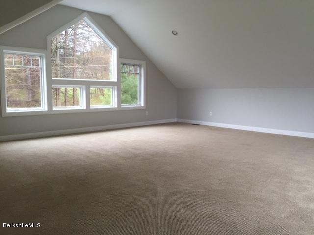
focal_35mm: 29
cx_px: 157
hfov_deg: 61.7
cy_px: 118
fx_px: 263
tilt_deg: -6.8
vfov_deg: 48.2
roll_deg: -1.0
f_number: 2.2
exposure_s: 1/30
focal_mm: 4.15
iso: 40
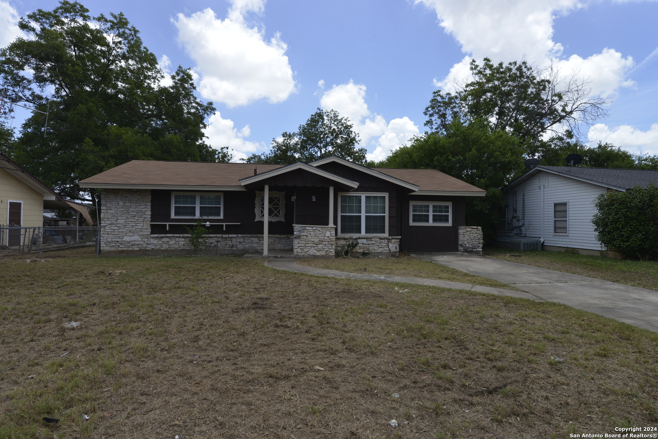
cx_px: 329
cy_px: 220
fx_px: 366
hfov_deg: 84.0
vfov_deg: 61.9
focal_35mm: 20
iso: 220
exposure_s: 1/250
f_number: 11
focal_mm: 20
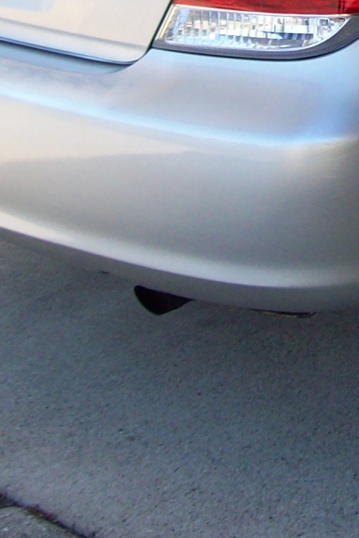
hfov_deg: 10.7
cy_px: -96
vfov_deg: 15.9
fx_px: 1855
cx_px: 515
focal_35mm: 124
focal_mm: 6
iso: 80
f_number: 2.7
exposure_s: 1/223
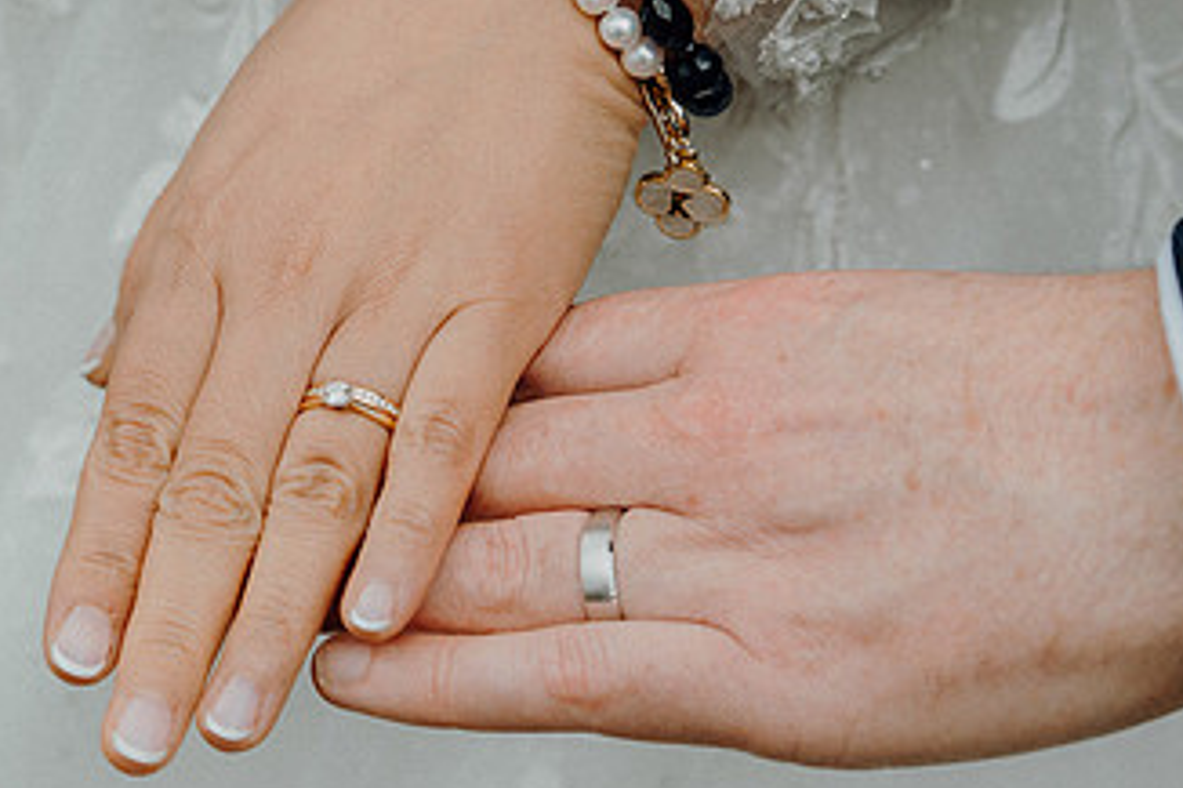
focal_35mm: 114
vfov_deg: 12.0
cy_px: 234
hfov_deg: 18.0
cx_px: 639
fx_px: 3744
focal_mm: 43
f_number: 3.5
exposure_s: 1/160
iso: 200
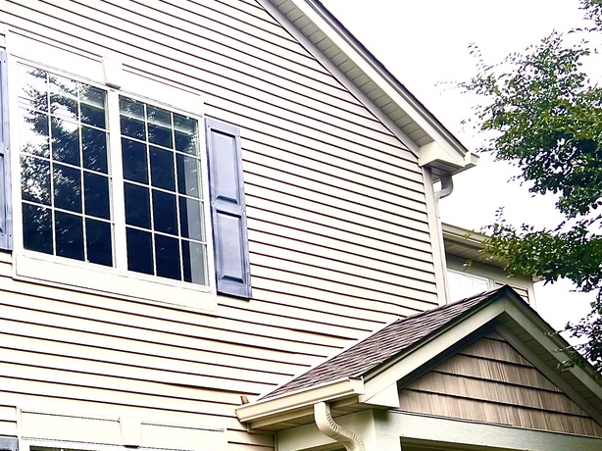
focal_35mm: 61
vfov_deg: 23.5
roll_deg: +2.7
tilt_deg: +14.0
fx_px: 1060
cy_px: 393
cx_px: 75
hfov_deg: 30.5
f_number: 1.5
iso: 50
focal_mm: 5.7
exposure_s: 1/1280
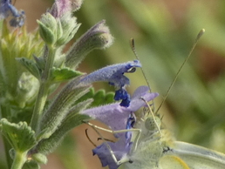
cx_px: 143
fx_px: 4918
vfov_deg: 2.0
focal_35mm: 756
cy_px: 232
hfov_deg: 2.6
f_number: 5.5
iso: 80
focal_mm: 41.1
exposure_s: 1/80
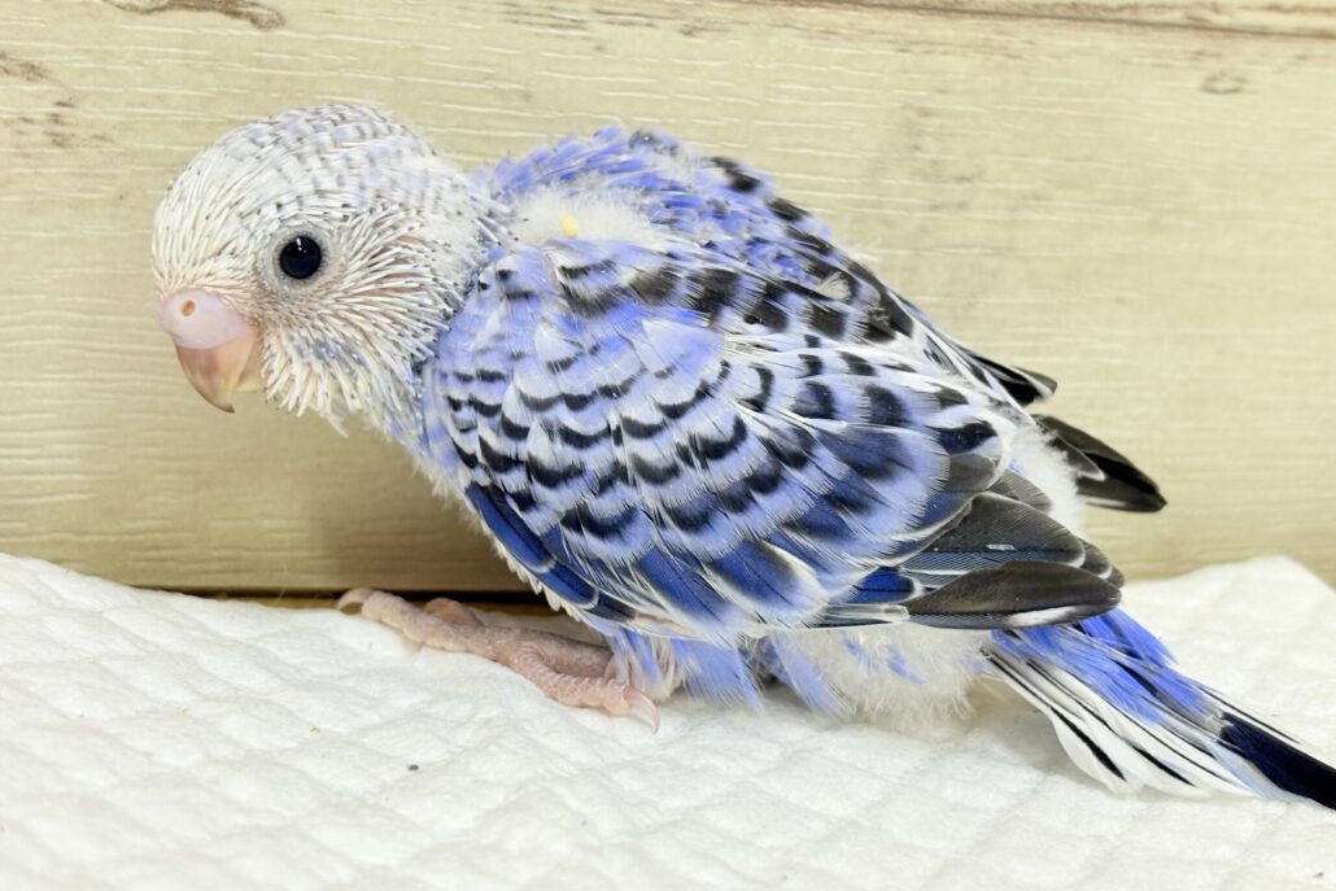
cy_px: 397
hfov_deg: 31.9
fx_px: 2338
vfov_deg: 21.6
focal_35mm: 63
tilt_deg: -12.9
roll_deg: -4.1
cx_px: 734
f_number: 1.6
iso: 64
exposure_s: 1/50
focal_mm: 5.96
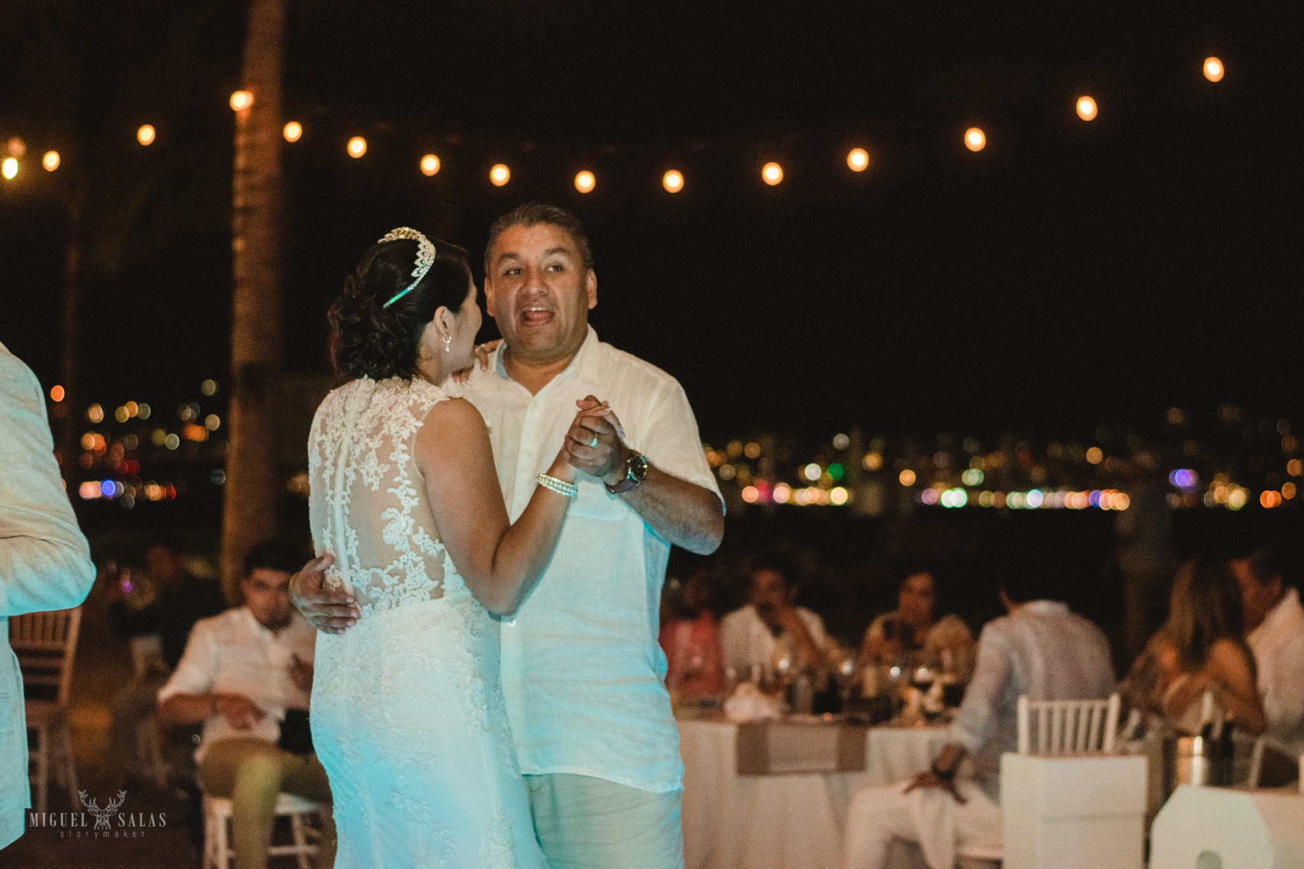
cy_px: 434
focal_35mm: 75
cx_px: 652
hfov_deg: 27.0
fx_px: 2716
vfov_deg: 18.2
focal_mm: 50
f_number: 2.2
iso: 1600
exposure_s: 1/125
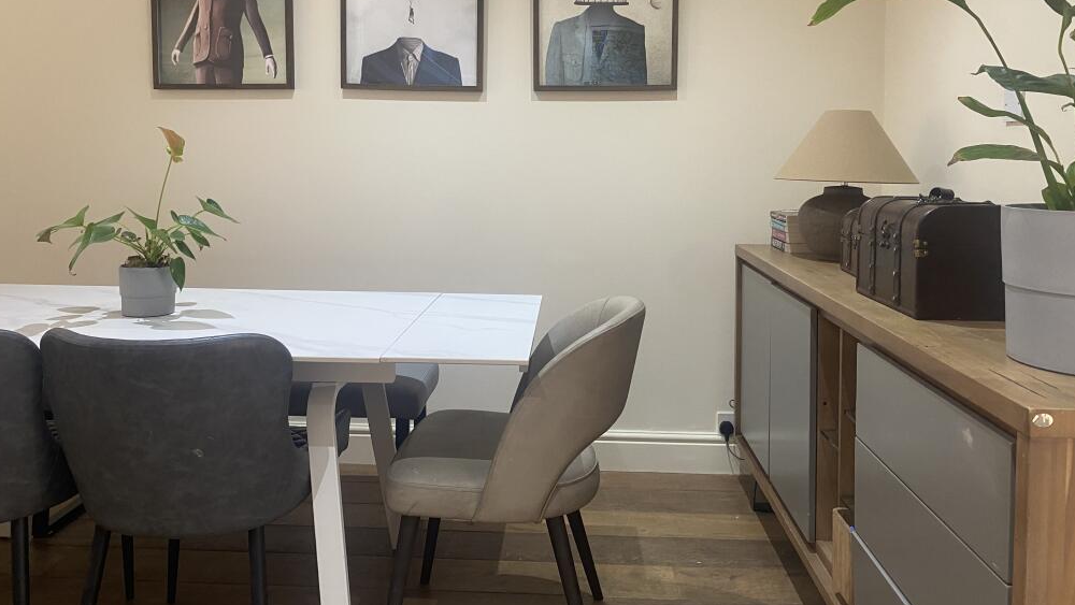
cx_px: 541
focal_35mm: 29
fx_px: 827
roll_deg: -0.5
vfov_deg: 39.7
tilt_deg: -2.9
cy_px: 199
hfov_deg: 66.1
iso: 160
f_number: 1.8
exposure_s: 1/50
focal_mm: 4.25
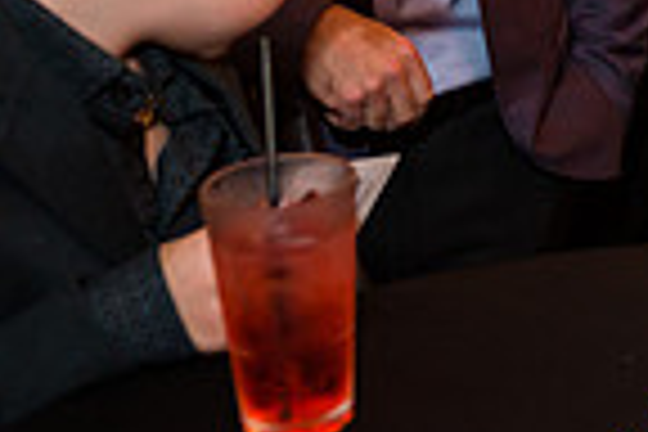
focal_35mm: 97
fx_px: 1746
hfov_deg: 18.6
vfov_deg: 13.5
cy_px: -148
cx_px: 977
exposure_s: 1/200
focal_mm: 24
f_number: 3.2
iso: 1250
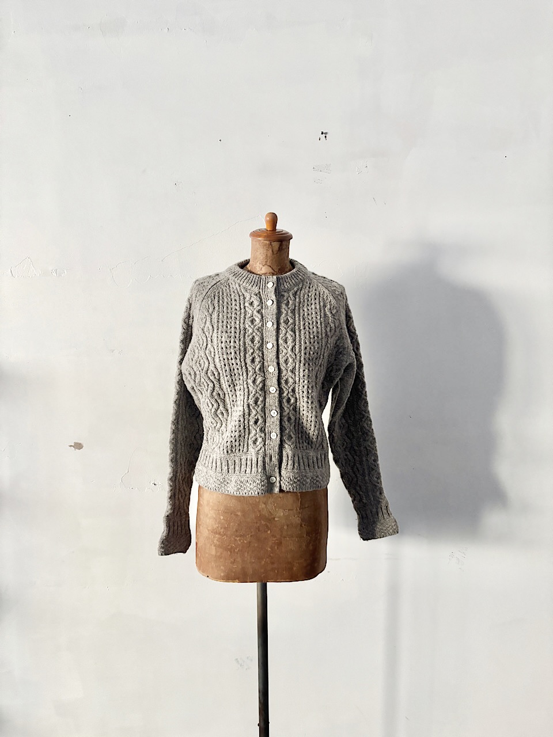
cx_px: 276
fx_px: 554
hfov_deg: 53.1
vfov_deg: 67.3
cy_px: 368
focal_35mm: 26
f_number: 1.6
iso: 400
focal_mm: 5.96
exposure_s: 1/60
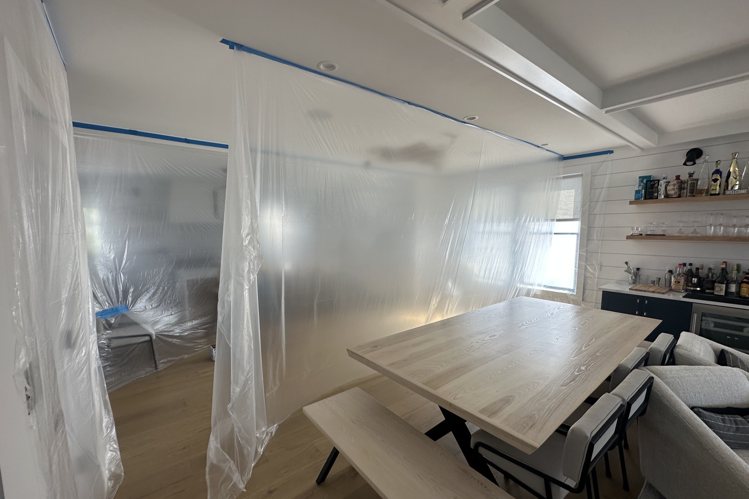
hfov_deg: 100.4
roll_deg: -0.2
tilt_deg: -6.0
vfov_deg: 77.3
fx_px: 312
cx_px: 364
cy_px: 260
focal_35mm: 15
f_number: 2.2
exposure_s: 1/194
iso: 40
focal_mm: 2.22
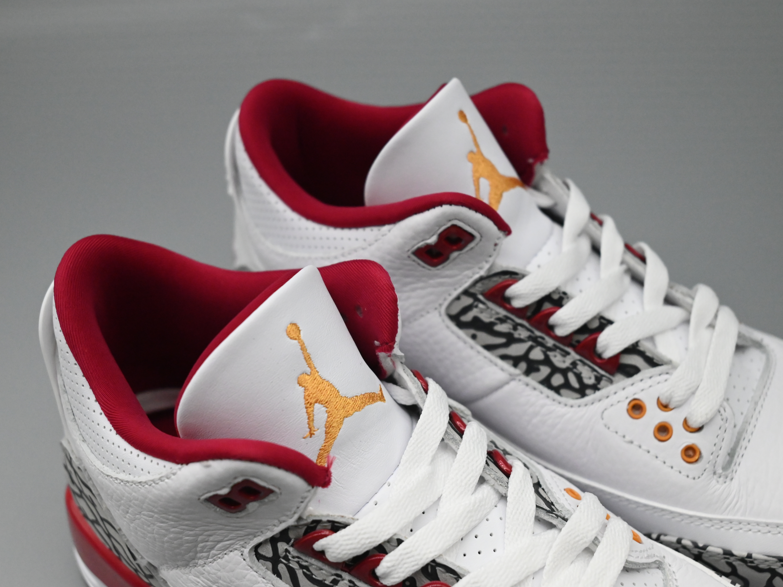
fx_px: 1041
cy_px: 290
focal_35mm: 46
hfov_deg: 41.2
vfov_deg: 31.5
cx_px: 380
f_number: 5.6
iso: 5600
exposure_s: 1/5000
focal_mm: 42
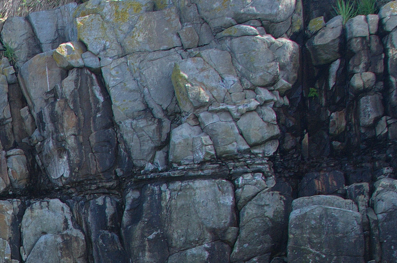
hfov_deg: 18.7
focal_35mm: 94
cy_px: 366
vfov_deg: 13.8
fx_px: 1035
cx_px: -227
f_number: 5.6
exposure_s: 1/125
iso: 250
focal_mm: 18
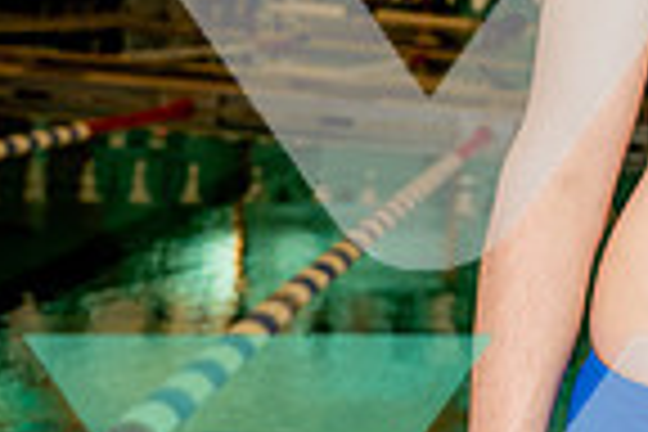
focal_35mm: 141
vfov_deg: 9.7
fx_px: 2538
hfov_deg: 13.1
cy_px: 29
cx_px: 1184
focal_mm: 35
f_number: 4
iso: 1600
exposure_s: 1/250
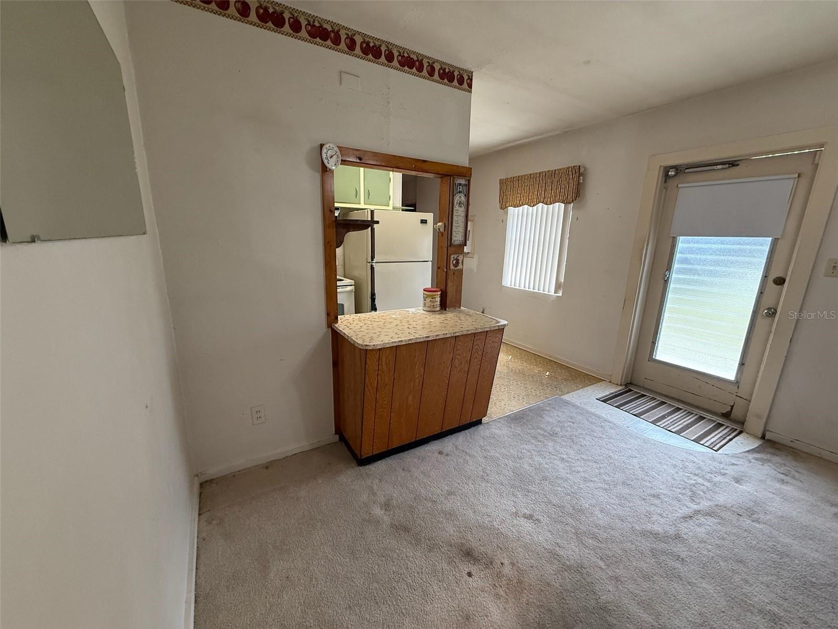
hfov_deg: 102.1
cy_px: 314
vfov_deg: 85.7
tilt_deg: -13.4
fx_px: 339
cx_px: 419
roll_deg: -0.9
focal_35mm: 14
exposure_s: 1/120
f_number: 2.2
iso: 250
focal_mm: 2.22
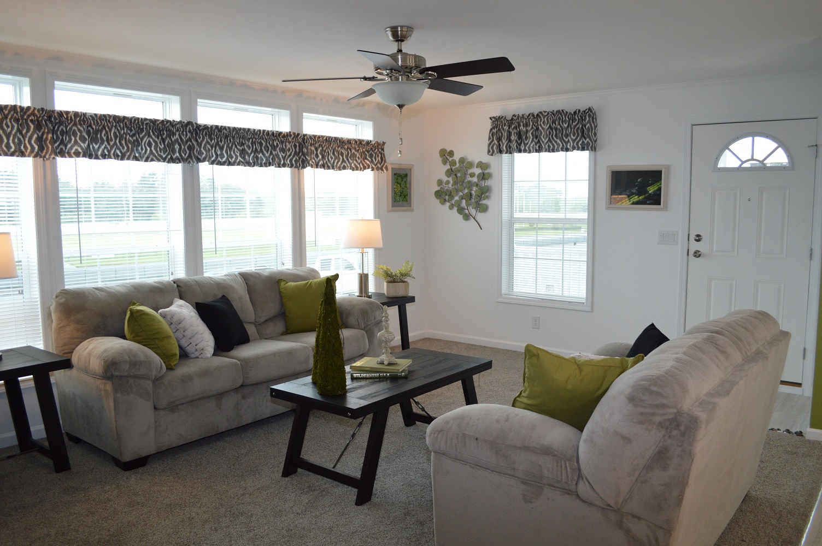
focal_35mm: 27
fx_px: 616
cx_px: 411
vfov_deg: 47.8
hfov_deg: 67.4
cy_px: 273
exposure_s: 1/60
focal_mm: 18
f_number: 3.5
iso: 900
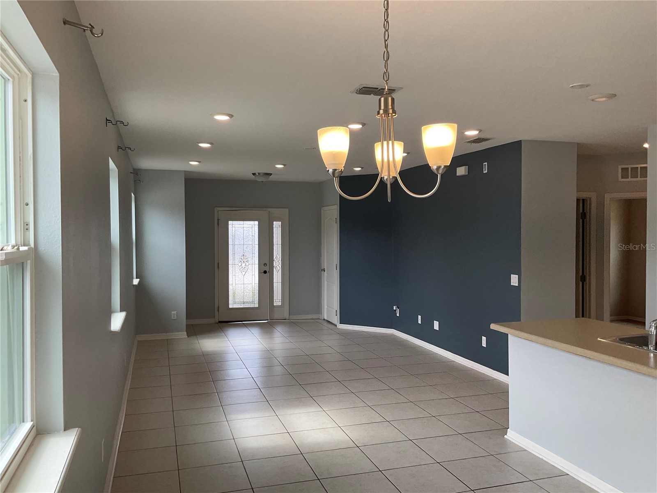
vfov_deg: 48.2
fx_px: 550
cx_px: 328
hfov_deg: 61.7
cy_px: 246
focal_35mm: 29
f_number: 1.8
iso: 25
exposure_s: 1/120
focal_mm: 3
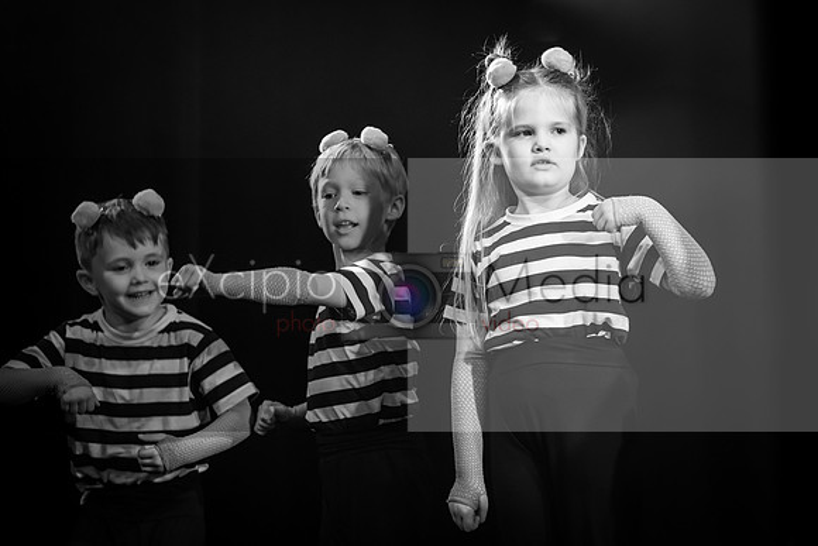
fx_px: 5549
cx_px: 490
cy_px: 320
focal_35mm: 244
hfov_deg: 8.4
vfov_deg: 5.6
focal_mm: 200
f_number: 2.8
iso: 2500
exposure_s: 1/250
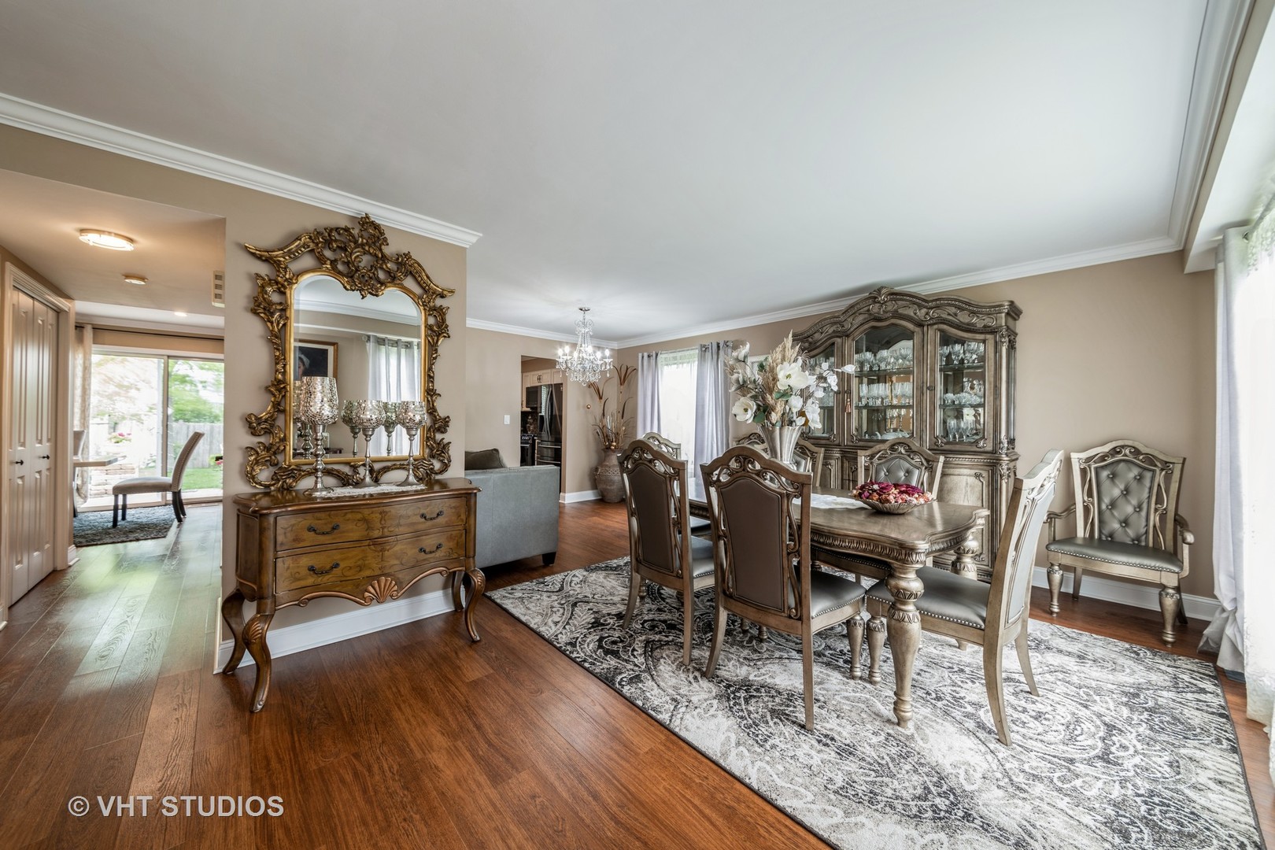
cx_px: 638
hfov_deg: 112.6
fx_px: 425
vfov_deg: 90.0
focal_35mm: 12
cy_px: 425
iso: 100
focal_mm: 12
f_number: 10
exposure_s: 1/3
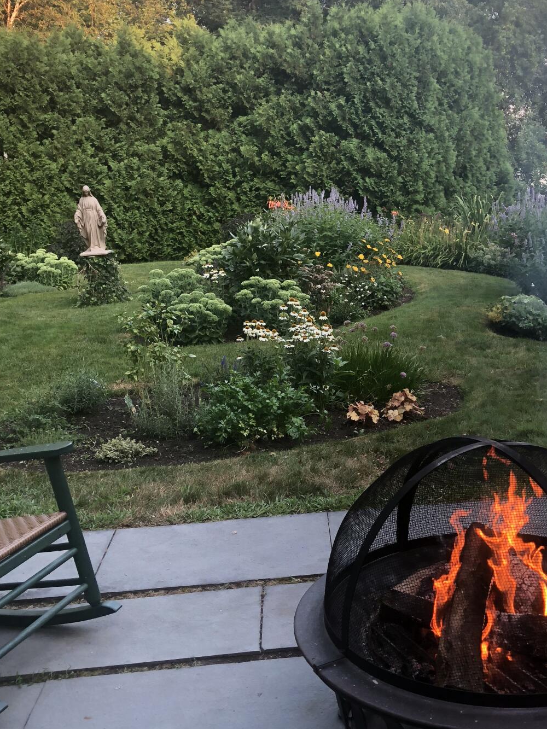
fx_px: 885
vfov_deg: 44.8
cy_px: 351
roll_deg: +3.2
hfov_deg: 34.1
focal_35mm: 42
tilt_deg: -10.8
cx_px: 358
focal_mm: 3.99
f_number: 1.8
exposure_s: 1/120
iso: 50
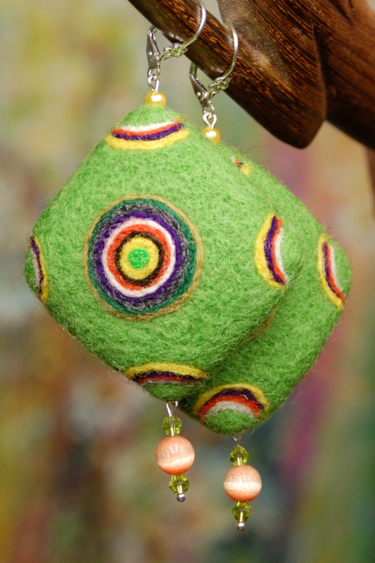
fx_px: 1641
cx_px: 188
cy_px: 282
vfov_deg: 19.5
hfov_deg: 13.0
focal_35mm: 105
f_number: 5.6
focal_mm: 70
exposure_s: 1/125
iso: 720
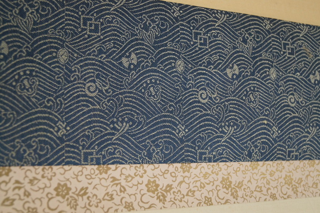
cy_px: 106
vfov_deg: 29.8
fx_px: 400
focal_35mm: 45
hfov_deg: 43.6
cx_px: 160
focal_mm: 30
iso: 800
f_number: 4.5
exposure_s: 1/160
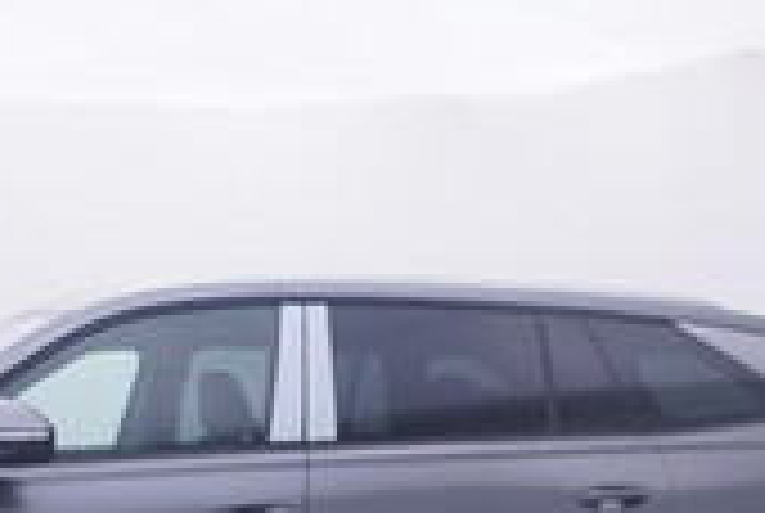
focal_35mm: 73
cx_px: 169
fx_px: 1546
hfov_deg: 27.3
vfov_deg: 18.3
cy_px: 524
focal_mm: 15
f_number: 5
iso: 200
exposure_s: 1/80
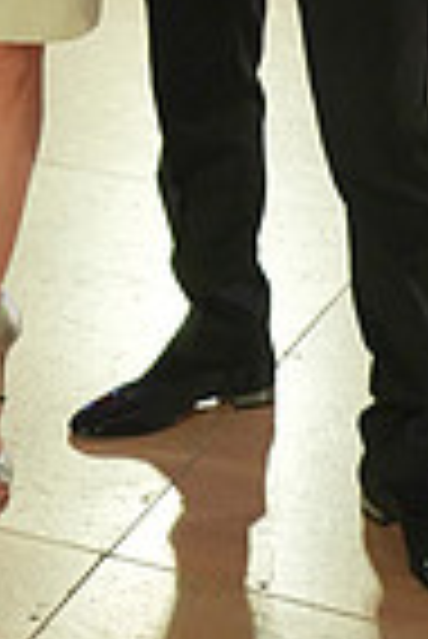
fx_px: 2473
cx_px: -70
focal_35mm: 139
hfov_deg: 9.8
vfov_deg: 13.6
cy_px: -396
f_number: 4
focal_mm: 34
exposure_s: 1/400
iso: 4000
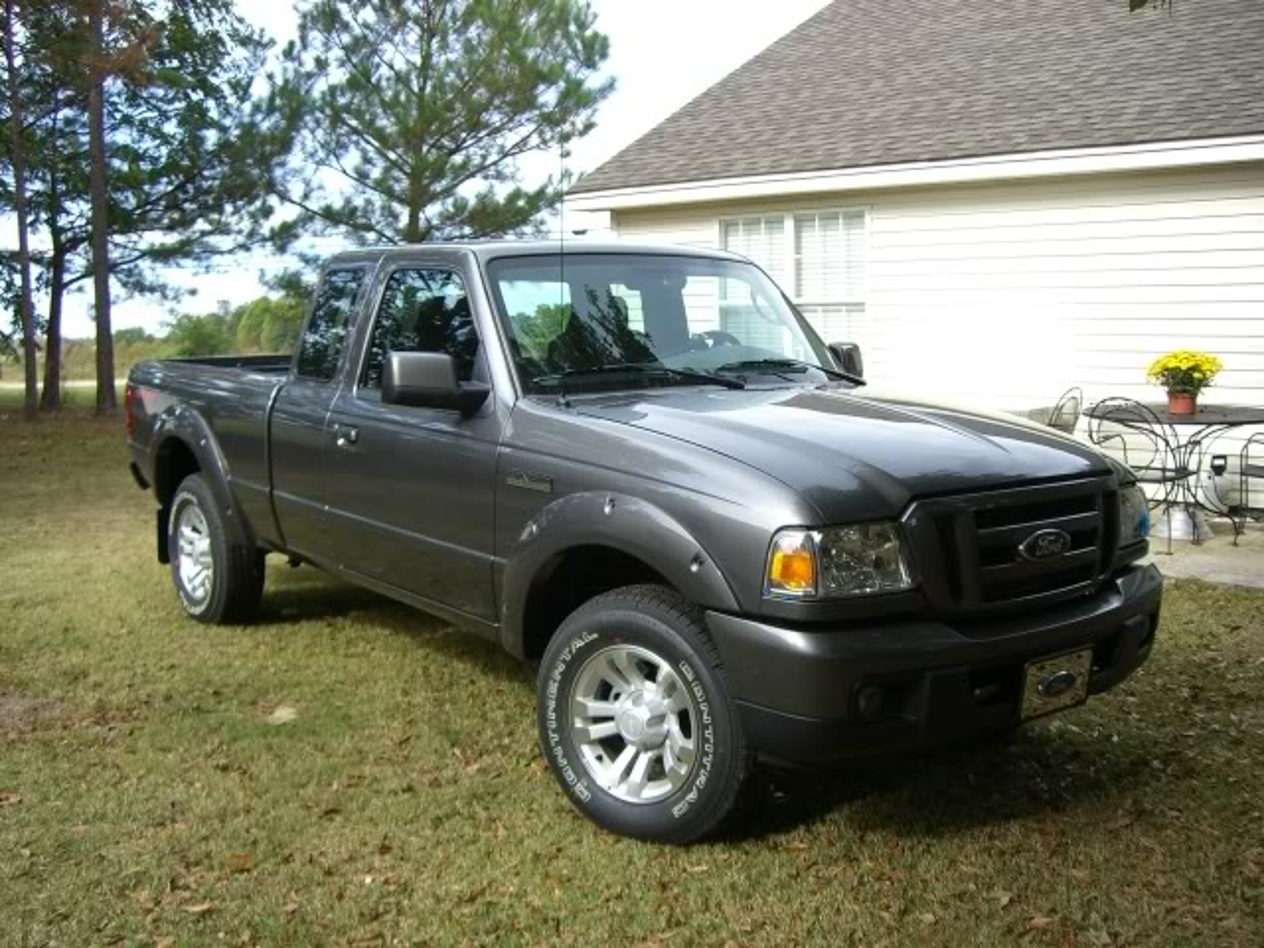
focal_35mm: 38
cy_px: 474
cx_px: 632
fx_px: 1388
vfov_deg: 37.7
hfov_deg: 49.0
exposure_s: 1/250
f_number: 2.7
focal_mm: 6.2
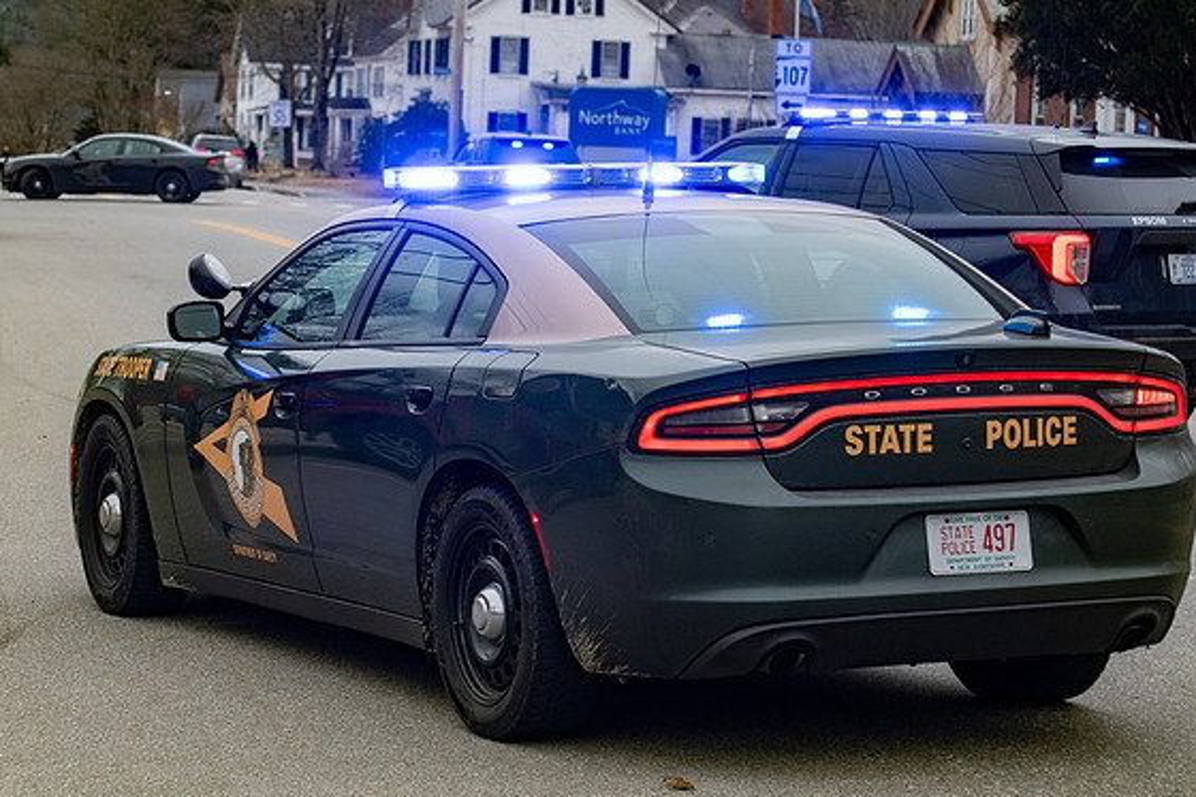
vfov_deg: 11.6
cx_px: 421
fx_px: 3919
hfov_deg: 17.3
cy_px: 386
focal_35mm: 118
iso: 1000
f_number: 7.1
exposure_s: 1/800
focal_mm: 90
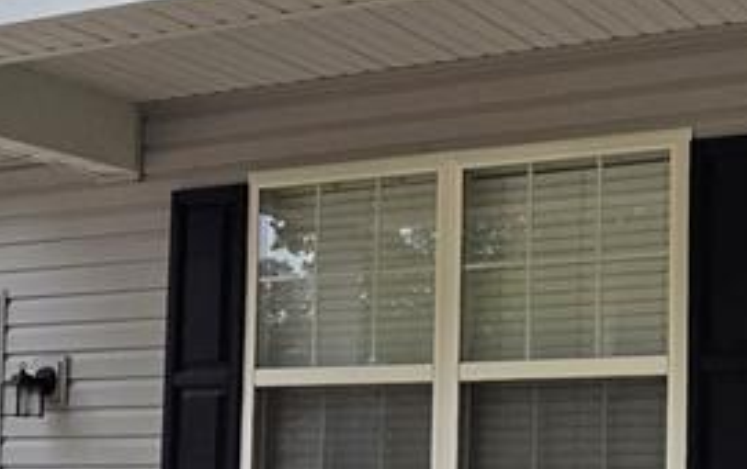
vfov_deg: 24.2
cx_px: 921
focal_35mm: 52
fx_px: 1060
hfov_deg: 31.7
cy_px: 428
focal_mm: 2.2
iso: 125
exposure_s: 1/2000
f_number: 2.2
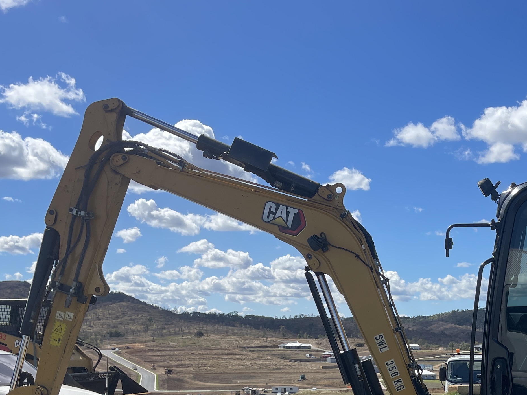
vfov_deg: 25.6
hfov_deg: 34.7
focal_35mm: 54
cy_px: 401
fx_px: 822
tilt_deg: -3.5
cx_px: 400
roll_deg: -0.9
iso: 32
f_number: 1.6
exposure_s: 1/3663
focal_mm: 5.1
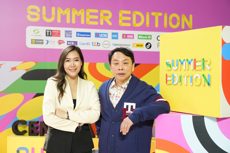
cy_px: 76
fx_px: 319
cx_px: 115
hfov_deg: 39.6
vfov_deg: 27.0
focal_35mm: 50
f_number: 4
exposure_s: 1/200
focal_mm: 50
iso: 2000
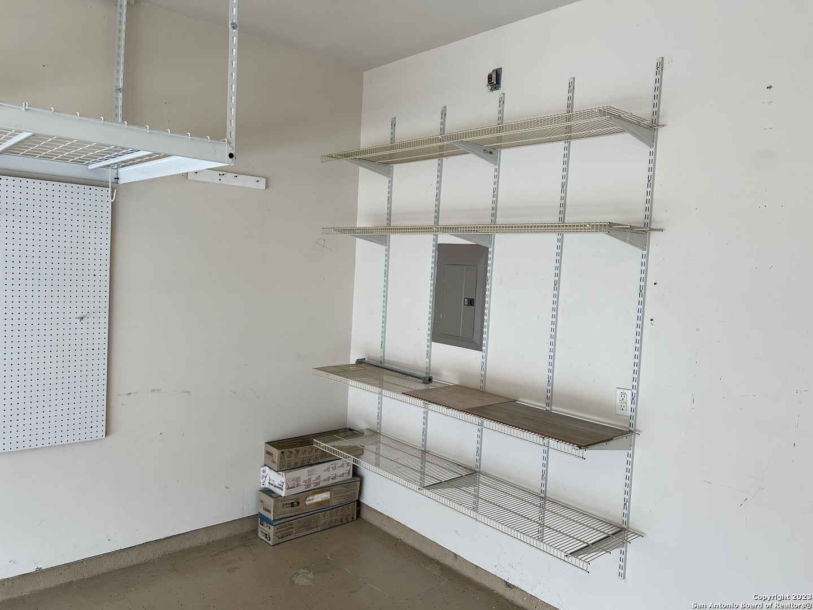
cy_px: 305
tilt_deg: -2.8
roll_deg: -3.8
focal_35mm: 26
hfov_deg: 67.3
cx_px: 406
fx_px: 611
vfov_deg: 53.1
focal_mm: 5.7
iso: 50
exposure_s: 1/163
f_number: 1.5
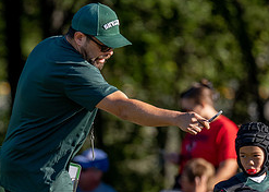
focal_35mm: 696
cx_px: 73
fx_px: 5313
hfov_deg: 2.9
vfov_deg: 2.1
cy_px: 197
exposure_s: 1/1250
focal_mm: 200
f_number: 2.8
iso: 100
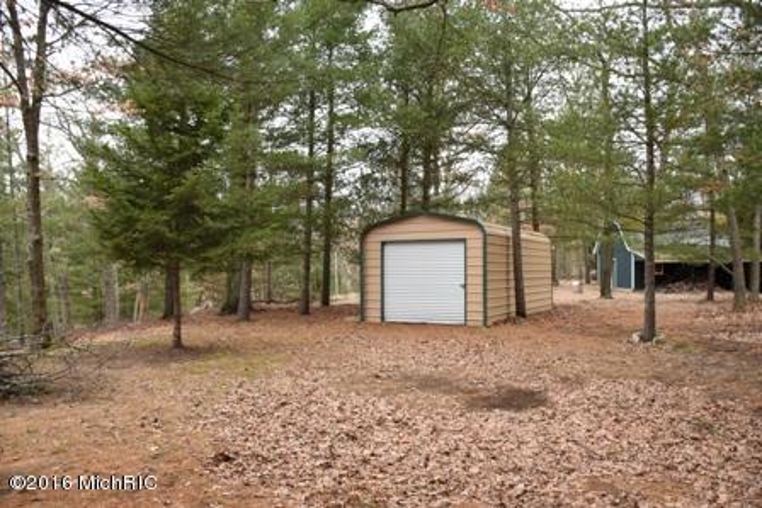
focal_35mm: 27
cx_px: 381
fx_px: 572
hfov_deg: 67.4
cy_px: 254
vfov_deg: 48.0
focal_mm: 18
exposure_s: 1/400
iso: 800
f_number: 5
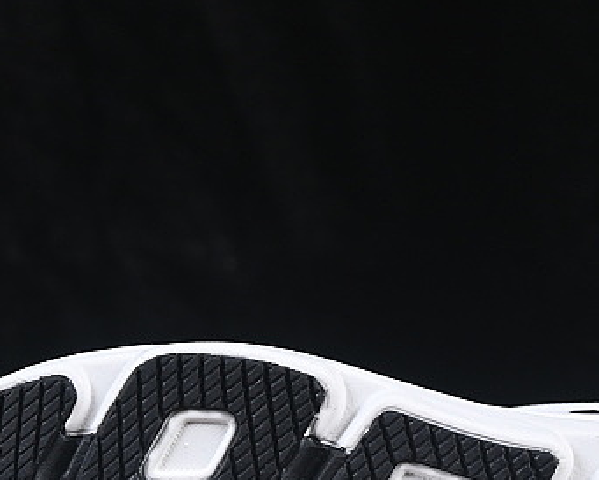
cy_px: 515
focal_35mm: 223
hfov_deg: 8.7
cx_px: 441
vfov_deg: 6.9
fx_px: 3954
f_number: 8
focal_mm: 50
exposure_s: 1/80
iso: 160
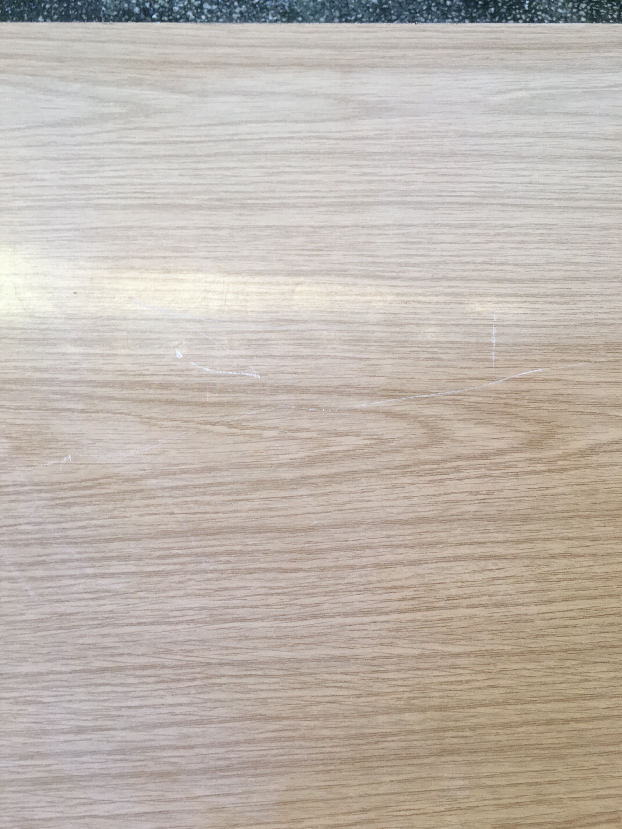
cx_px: 311
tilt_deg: -69.7
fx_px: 695
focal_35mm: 29
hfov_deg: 48.2
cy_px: 414
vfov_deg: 61.7
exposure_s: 1/50
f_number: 2.2
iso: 32
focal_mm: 4.15
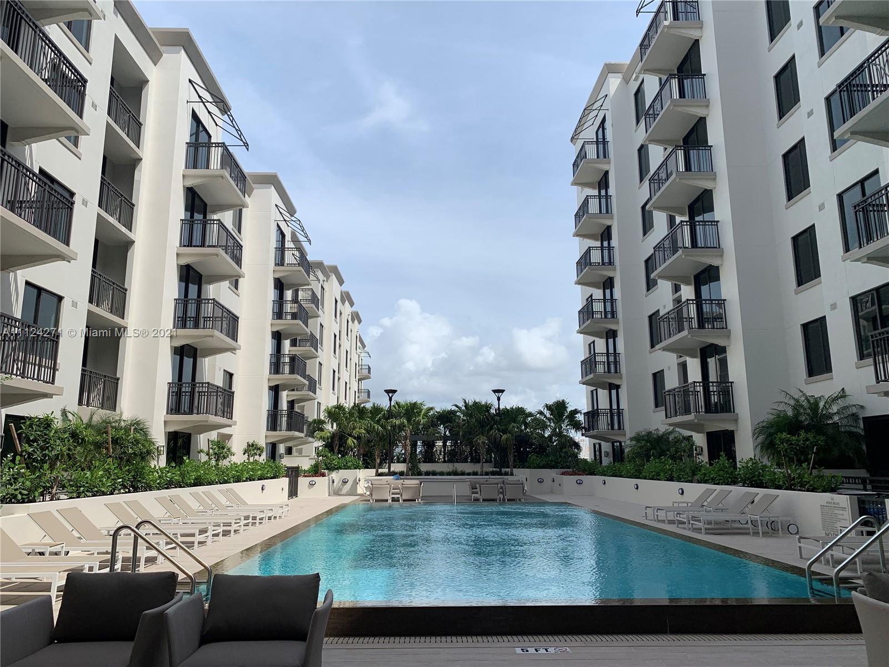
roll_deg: +1.1
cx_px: 444
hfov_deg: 67.3
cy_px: 334
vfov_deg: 53.1
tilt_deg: +12.4
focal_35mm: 26
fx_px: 668
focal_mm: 4.25
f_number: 1.8
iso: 25
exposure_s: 1/3401
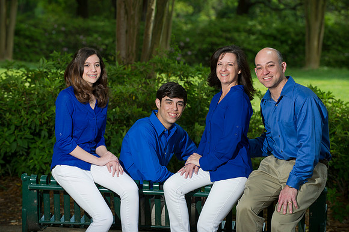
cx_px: 174
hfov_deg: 14.7
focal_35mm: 140
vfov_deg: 9.8
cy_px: 116
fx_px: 1356
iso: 320
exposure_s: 1/250
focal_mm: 140
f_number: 5
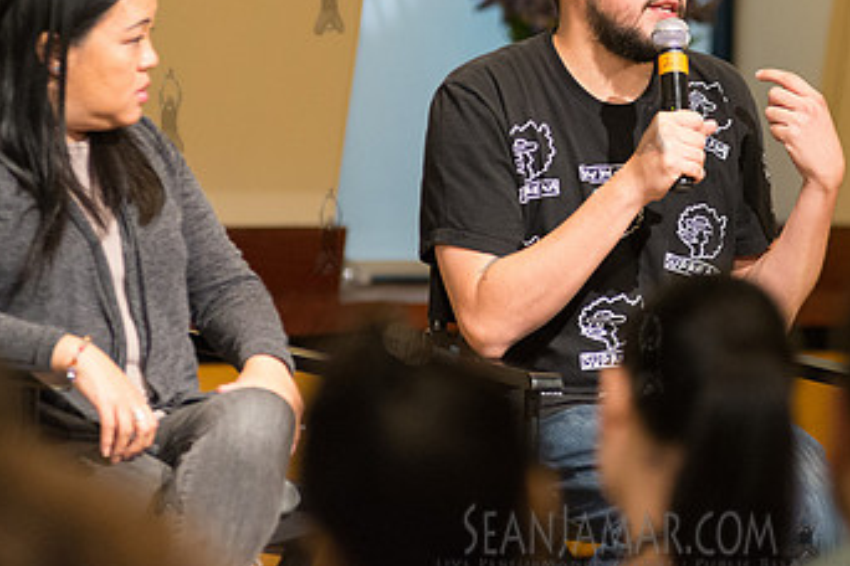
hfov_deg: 7.1
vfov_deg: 4.8
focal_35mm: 288
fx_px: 6799
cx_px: 649
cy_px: 110
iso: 3200
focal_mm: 170
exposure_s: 1/320
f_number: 3.5
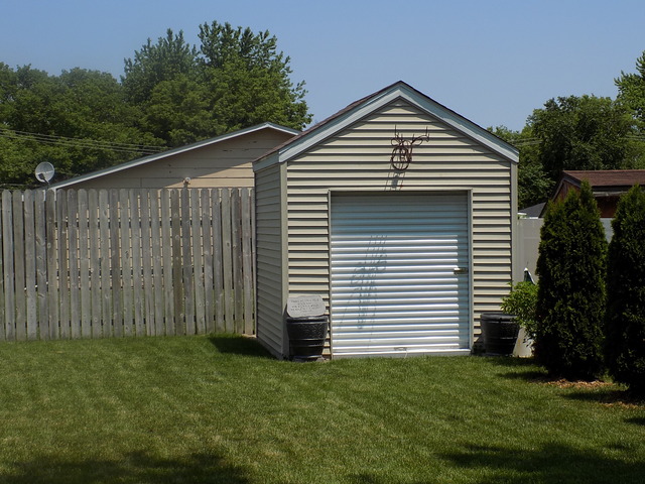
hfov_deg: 29.8
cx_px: 322
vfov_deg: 22.6
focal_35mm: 65
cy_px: 242
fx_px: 1211
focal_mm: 11.5
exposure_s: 1/800
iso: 80
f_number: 4.1
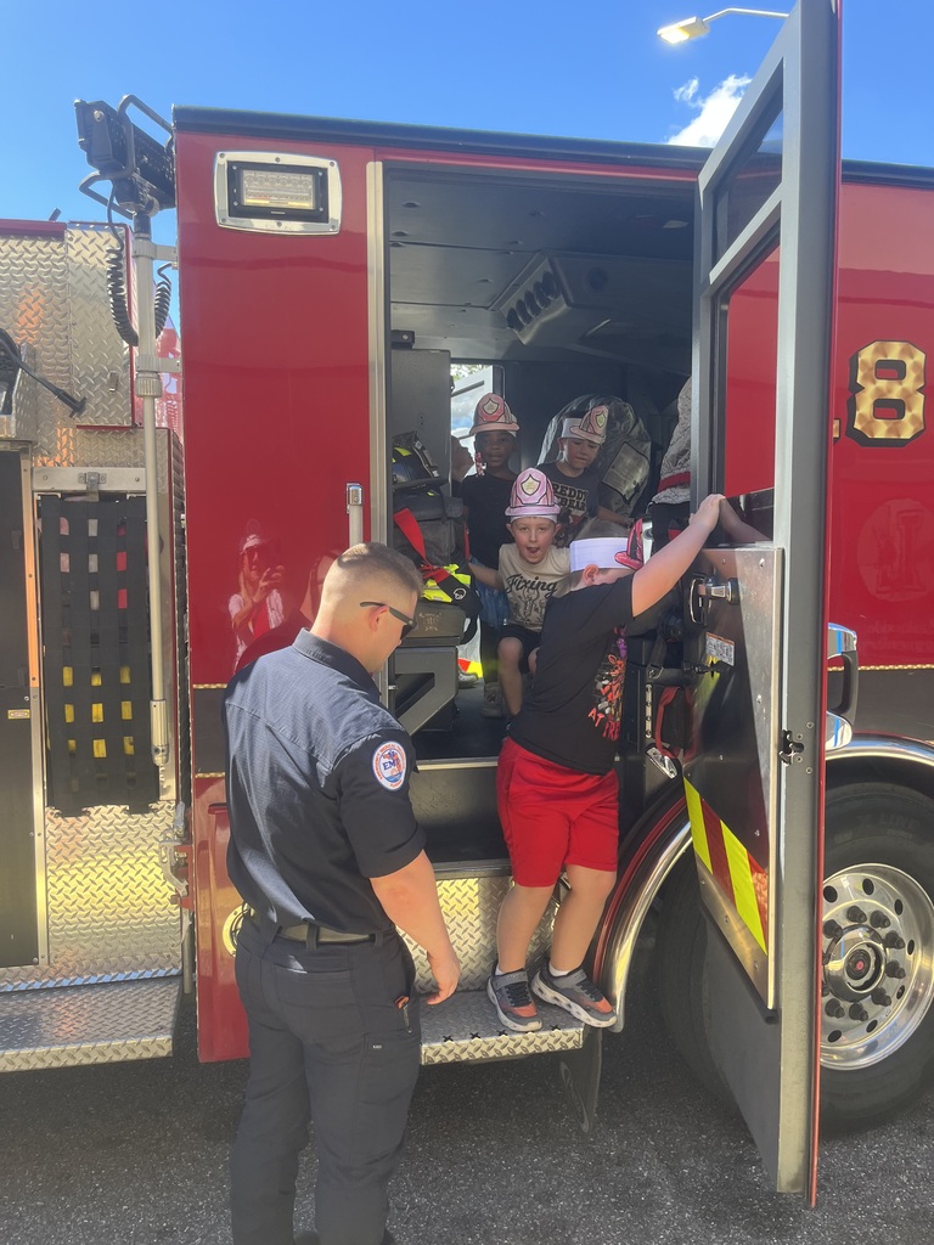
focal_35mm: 26
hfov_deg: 53.1
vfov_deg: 67.3
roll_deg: -0.4
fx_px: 935
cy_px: 622
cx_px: 467
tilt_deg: -9.5
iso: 50
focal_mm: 5.1
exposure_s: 1/425
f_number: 1.6
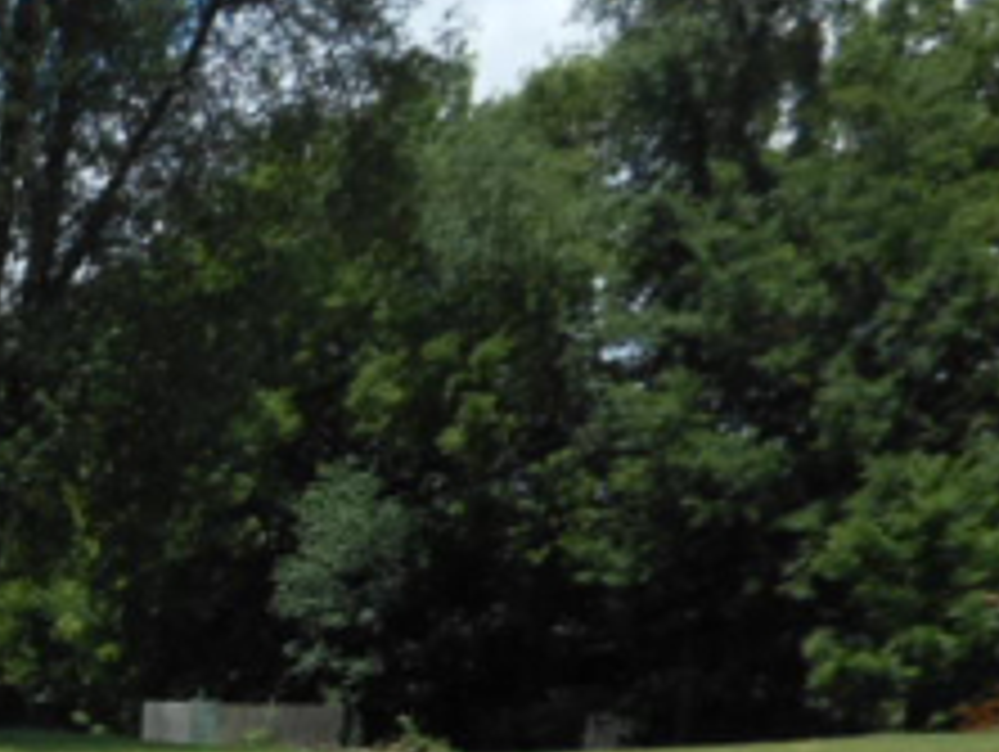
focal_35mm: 75
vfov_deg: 18.6
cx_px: -470
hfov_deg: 21.9
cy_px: 919
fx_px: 2167
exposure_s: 1/1000
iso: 80
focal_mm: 4.5
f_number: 3.2
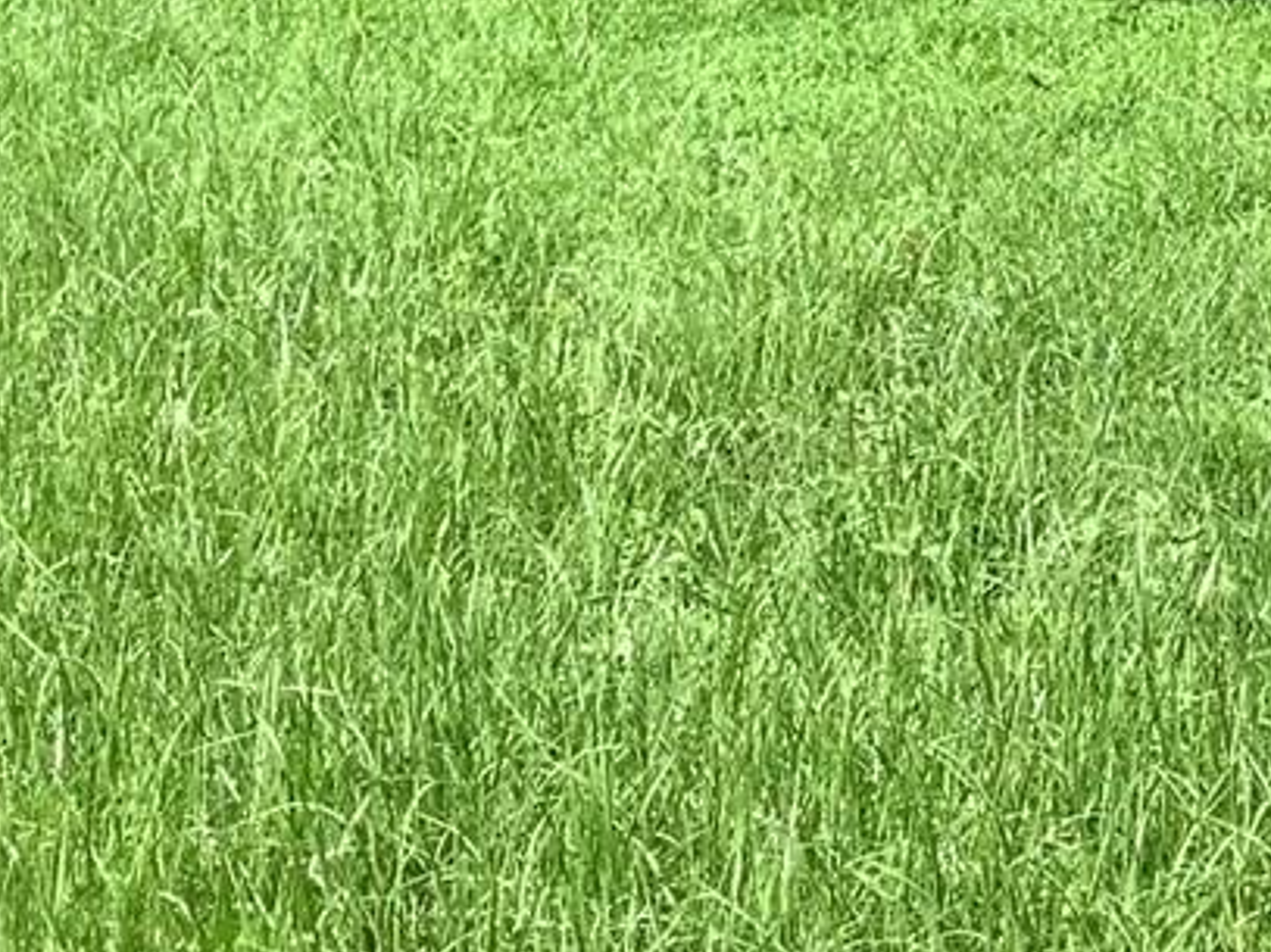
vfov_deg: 11.3
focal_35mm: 122
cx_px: 1234
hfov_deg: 15.9
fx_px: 4478
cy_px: -762
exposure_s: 1/476
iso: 25
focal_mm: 3.3
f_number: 2.4
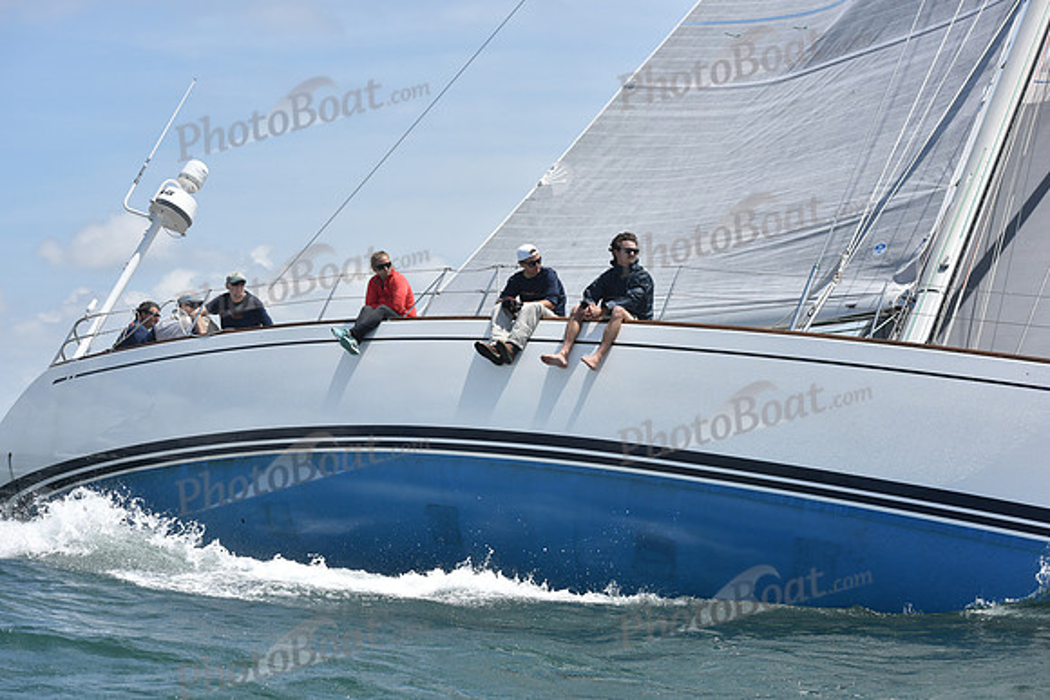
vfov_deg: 14.9
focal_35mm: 92
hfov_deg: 22.1
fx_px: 2684
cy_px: 350
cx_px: 525
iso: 250
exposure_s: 1/1250
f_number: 7.1
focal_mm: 92
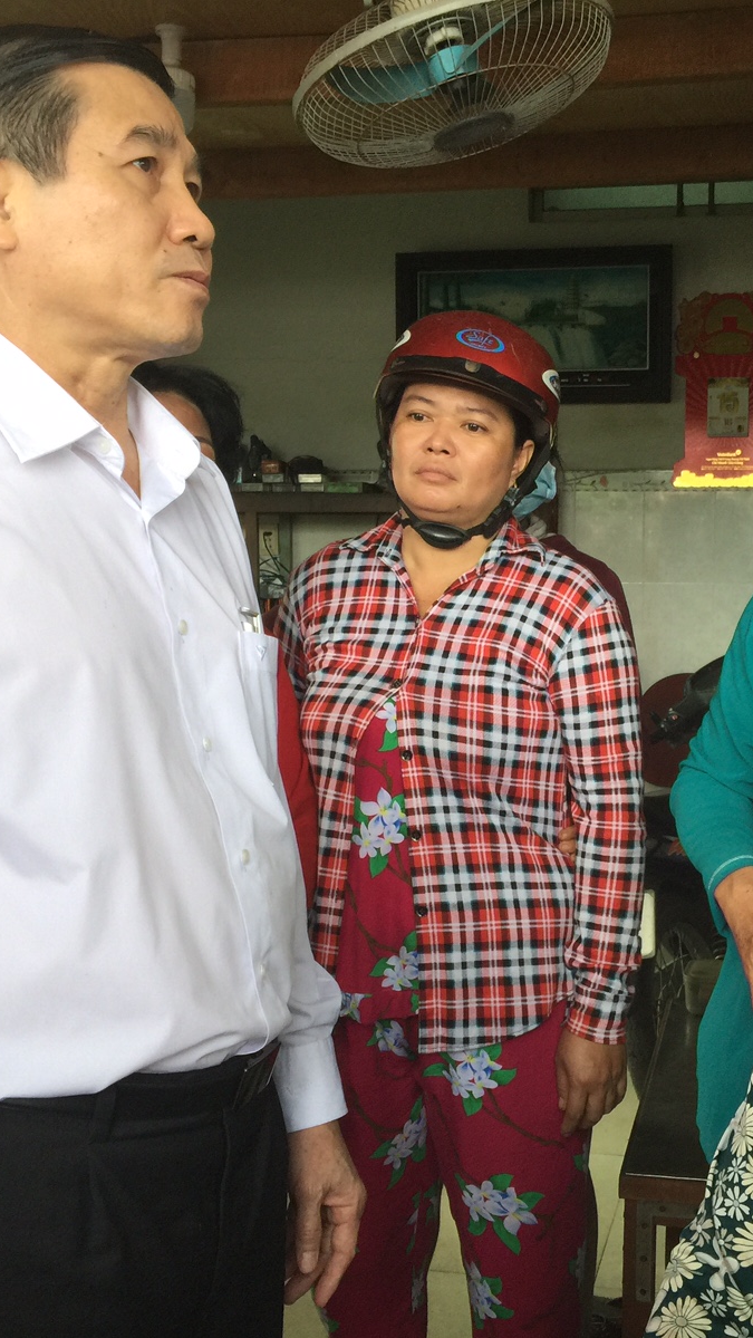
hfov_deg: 27.5
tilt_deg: -2.3
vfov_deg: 47.3
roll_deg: -1.5
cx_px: 522
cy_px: 676
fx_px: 1525
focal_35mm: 43
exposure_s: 1/33
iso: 32
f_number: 2.2
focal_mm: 4.15
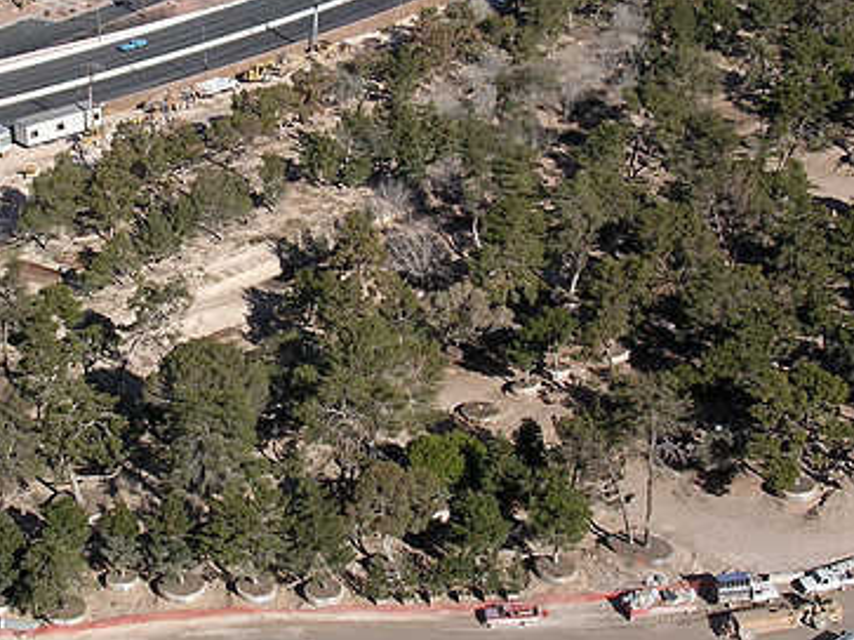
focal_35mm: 96
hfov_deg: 20.3
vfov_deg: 15.4
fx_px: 2368
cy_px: 331
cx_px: 228
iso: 100
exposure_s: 1/893
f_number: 3.4
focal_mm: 9.1
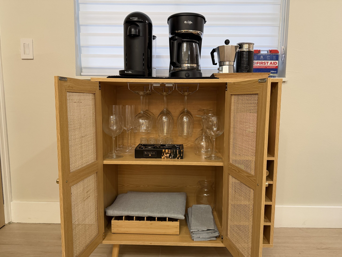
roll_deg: -0.3
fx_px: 237
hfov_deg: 71.6
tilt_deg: -7.5
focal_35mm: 24
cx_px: 171
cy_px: 128
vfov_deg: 56.8
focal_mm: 6.76
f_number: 1.78
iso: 250
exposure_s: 1/60
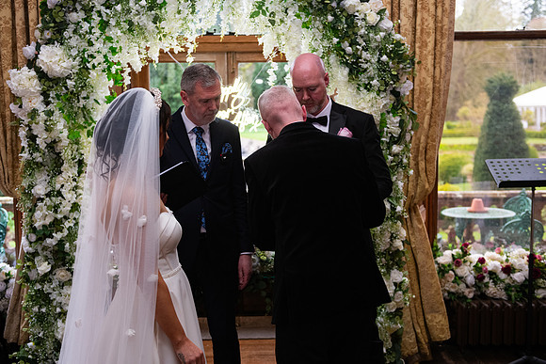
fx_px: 683
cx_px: 273
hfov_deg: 43.6
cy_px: 182
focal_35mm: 45
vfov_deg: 29.9
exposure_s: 1/160
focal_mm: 45
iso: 1000
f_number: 3.5
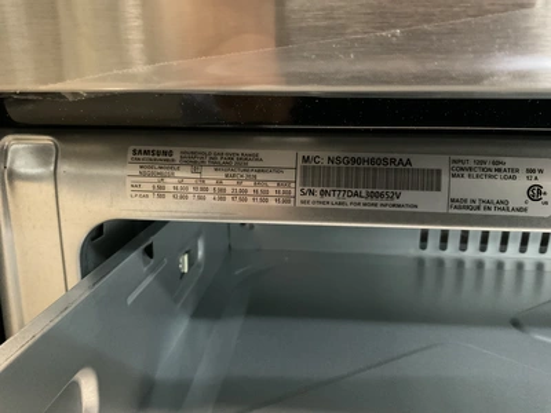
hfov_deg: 61.7
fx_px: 462
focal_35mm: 29
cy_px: 206
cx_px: 276
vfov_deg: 48.2
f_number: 1.8
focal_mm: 3
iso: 500
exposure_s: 1/20
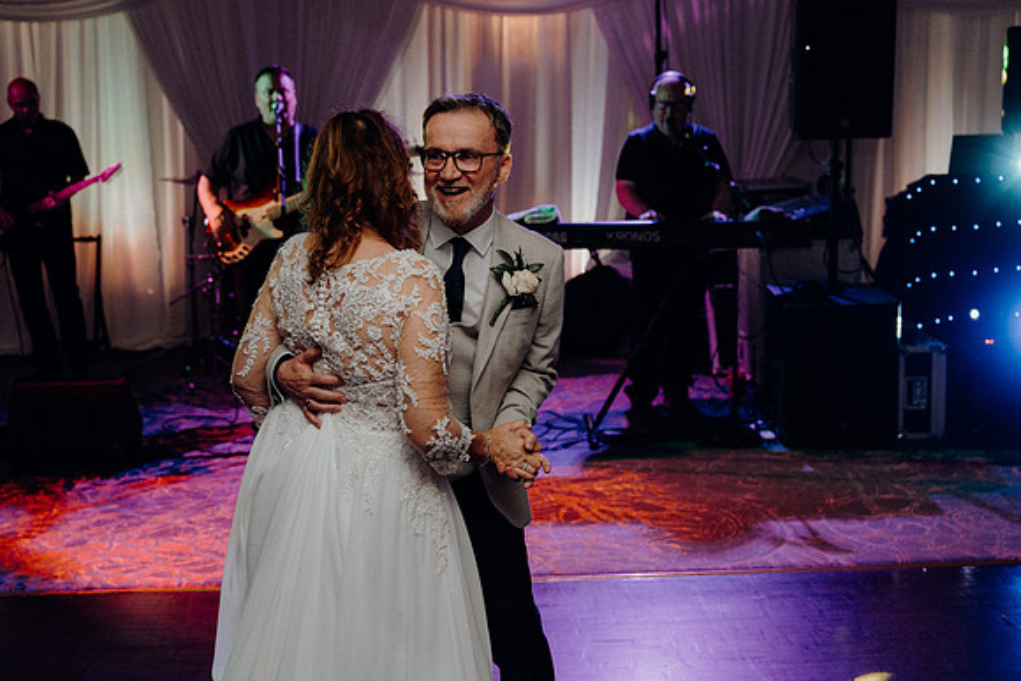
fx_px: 1418
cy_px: 340
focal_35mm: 50
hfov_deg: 39.6
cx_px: 510
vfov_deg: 27.0
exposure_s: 1/200
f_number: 3.5
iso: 2500
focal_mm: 50
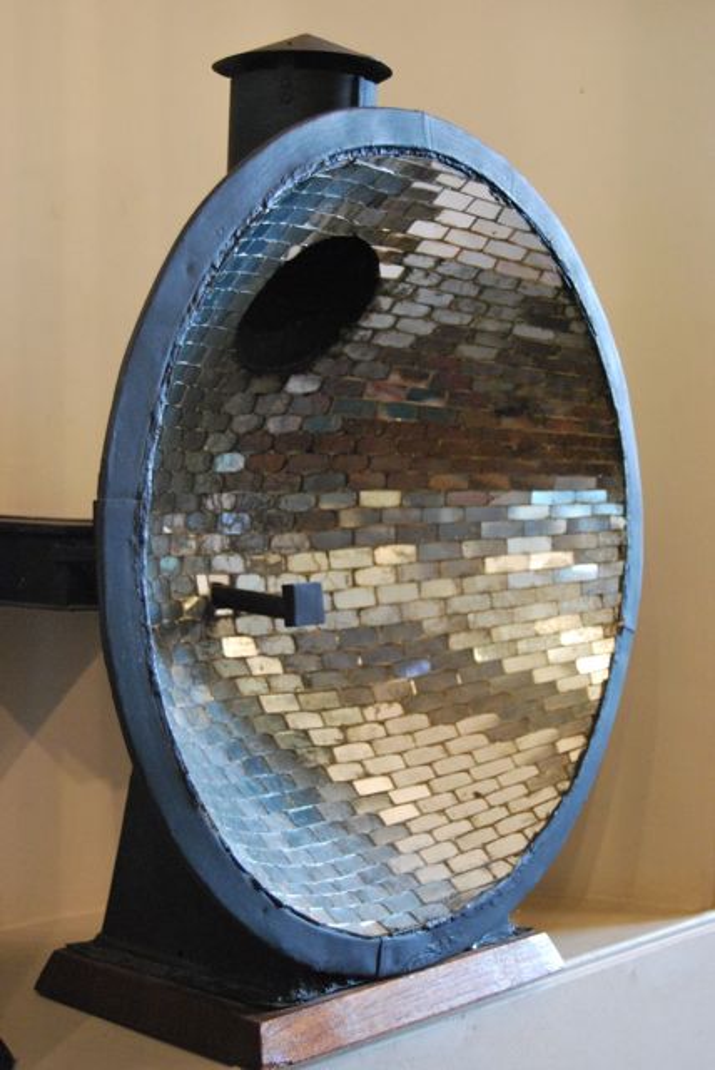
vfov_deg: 35.0
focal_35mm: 57
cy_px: 535
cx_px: 358
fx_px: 1694
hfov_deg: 23.8
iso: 1600
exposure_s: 1/15
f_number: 5
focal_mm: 38
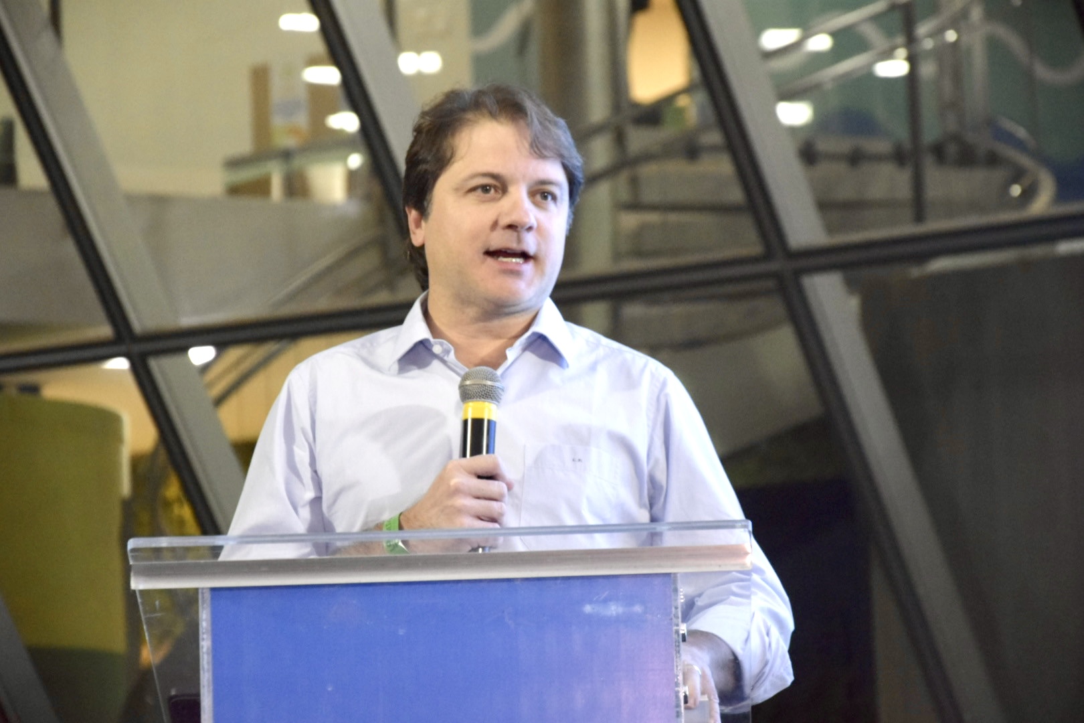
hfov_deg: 13.0
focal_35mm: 158
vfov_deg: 8.7
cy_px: 362
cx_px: 542
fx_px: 4742
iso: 4000
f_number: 5.6
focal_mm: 105
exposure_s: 1/125
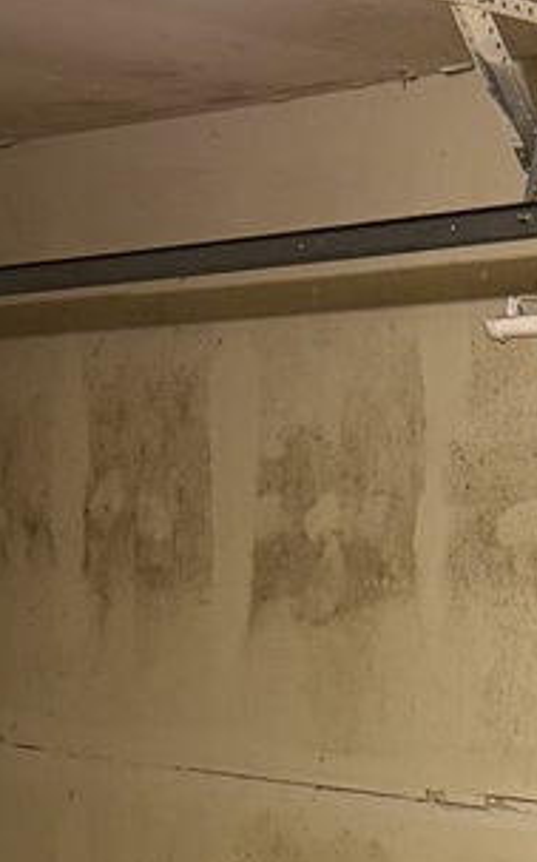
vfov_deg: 16.2
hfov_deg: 10.6
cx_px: 688
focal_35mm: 121
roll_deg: -2.8
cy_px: 1172
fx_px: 2837
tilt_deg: -9.4
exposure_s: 1/60
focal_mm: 6.76
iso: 400
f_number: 1.78
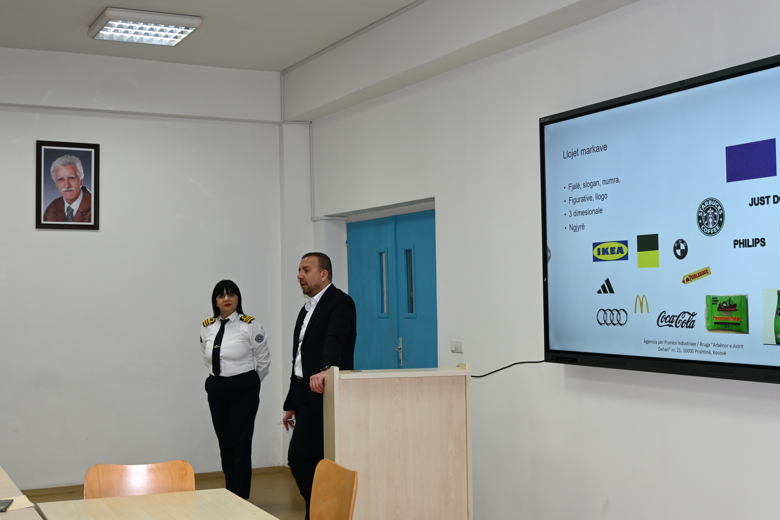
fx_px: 991
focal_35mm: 46
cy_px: 260
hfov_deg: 43.0
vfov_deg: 29.4
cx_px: 390
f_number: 4.8
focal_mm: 30.5
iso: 450
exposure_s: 1/60
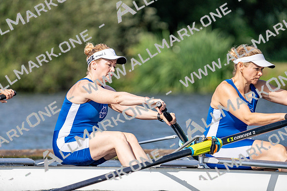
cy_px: 96
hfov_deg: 4.6
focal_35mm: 452
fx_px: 3604
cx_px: 144
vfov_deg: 3.0
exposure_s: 1/1600
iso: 200
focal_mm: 452
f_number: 6.3
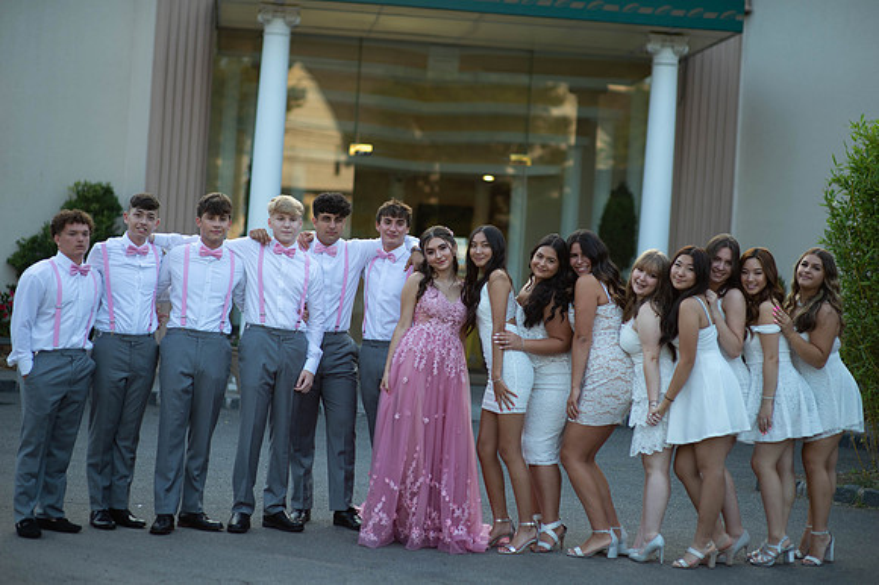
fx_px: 2074
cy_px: 292
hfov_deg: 23.9
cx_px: 440
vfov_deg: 16.1
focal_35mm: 85
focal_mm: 85
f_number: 2
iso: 250
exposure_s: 1/1000
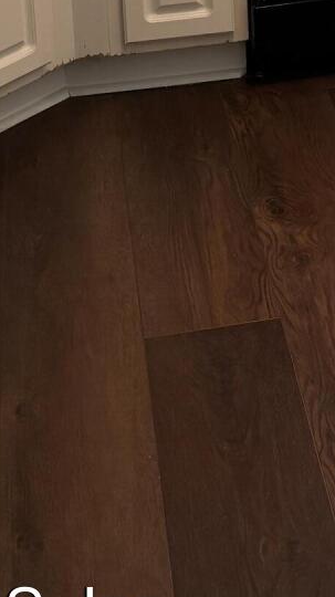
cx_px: 421
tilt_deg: -7.5
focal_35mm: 105
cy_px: -394
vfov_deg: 17.5
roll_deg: +1.1
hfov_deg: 11.3
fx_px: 1661
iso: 40
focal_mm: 5.96
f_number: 1.6
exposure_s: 1/120
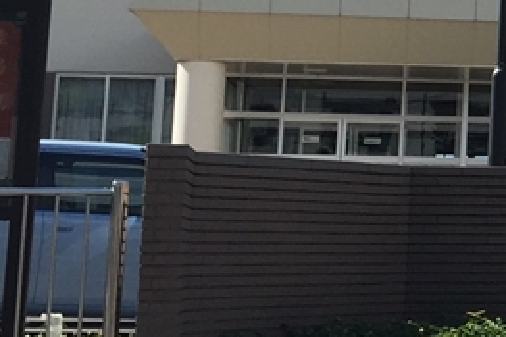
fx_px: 2107
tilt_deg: +7.4
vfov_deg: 9.0
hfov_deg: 12.4
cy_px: -80
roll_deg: -2.5
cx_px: 931
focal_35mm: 150
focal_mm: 4.15
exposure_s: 1/1582
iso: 32
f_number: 2.2
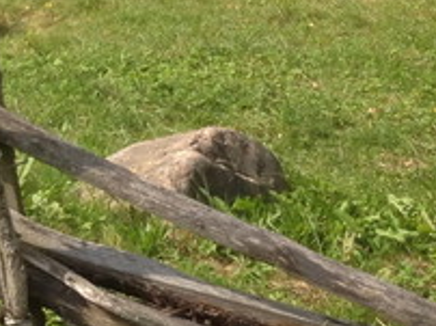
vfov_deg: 9.2
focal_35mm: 157
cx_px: -423
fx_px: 1975
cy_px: -164
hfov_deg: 11.4
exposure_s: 1/763
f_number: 2.4
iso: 50
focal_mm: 4.13
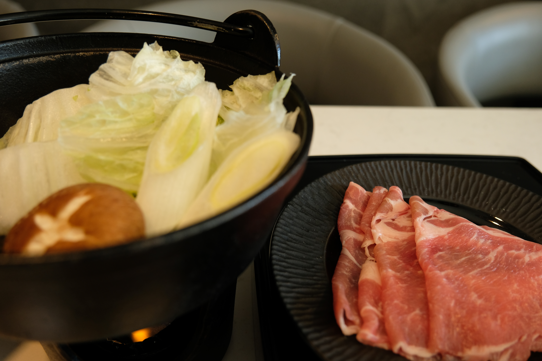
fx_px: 422
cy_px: 187
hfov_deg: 65.5
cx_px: 271
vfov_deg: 46.4
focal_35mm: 28
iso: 800
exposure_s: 1/30
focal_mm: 17.7
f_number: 4
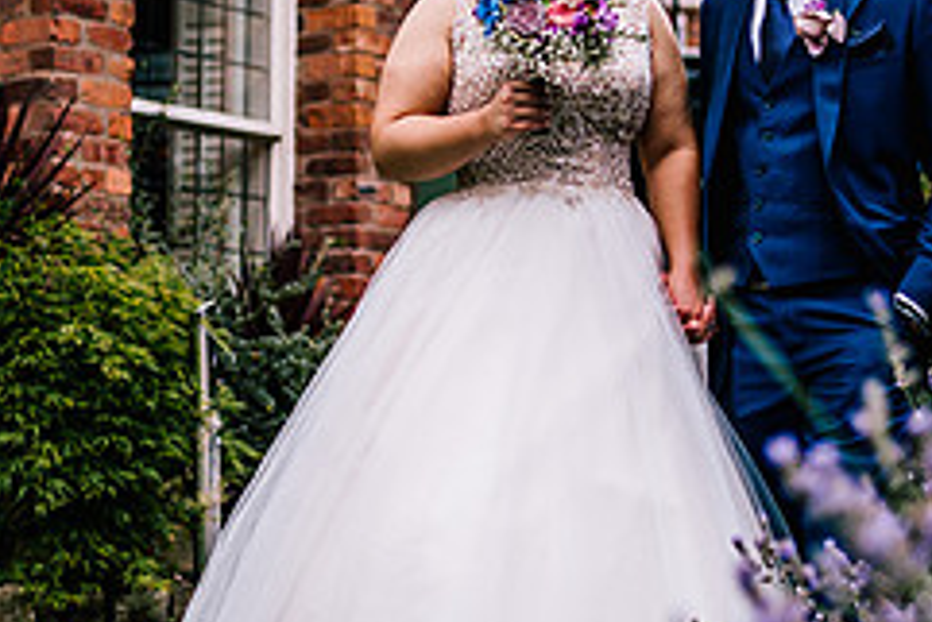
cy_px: 102
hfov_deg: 23.1
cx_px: 522
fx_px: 2279
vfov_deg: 15.4
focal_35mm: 88
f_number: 1.4
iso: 125
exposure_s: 1/250
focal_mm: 35
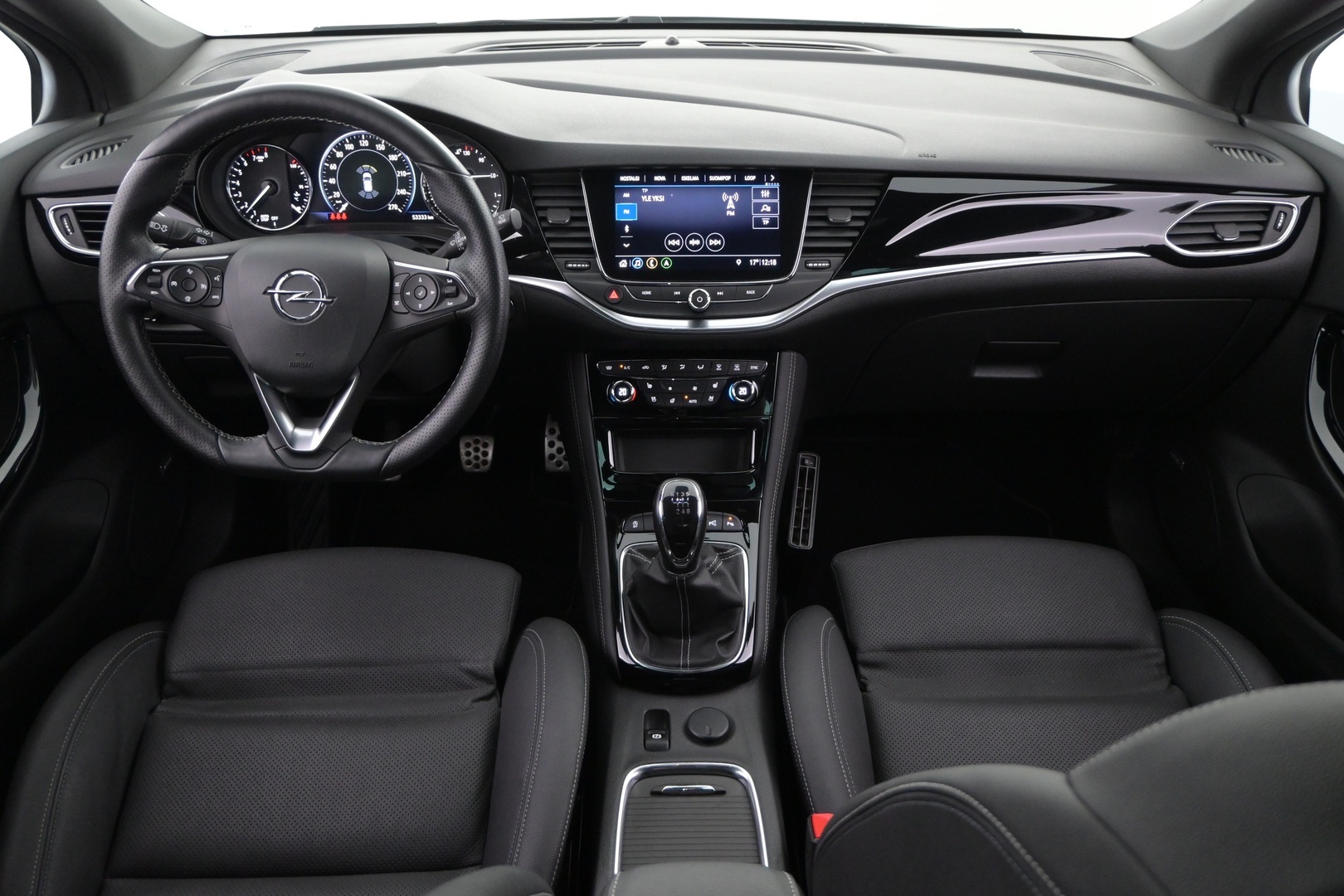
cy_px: 448
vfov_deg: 45.7
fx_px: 1064
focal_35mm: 28
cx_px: 672
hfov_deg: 64.6
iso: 2800
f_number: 3.8
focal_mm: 19
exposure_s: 1/30
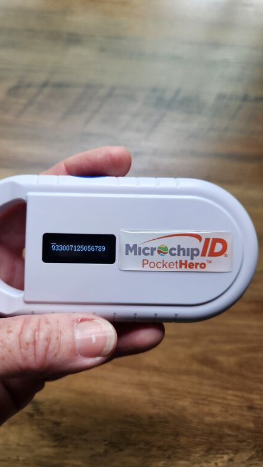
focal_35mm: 26
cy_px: 227
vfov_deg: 71.9
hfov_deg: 44.0
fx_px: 322
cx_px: 98
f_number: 1.8
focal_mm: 5.4
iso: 64
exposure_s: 1/120
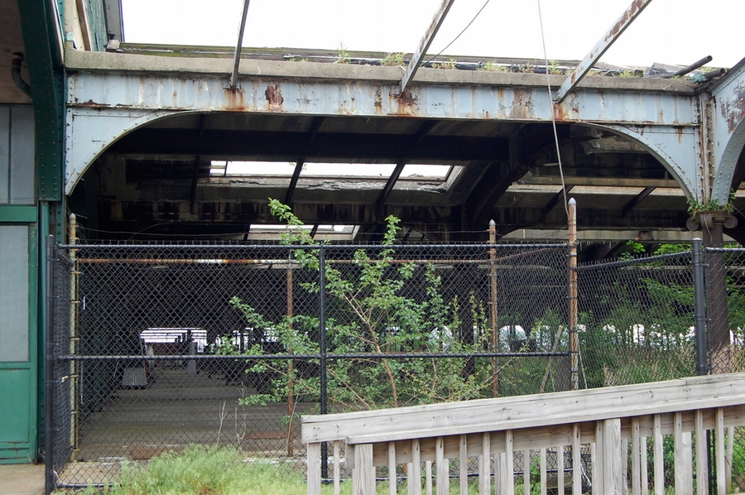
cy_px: 248
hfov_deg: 38.9
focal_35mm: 51
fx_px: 1054
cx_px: 372
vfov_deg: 26.4
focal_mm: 34
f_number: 8
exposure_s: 1/60
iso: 400
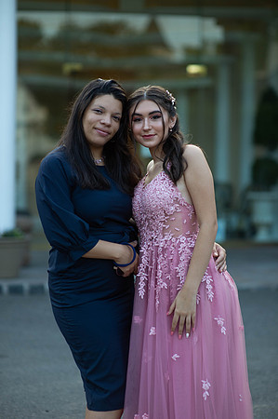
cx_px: 139
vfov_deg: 23.9
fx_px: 987
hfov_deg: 16.0
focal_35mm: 85
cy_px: 210
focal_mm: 85
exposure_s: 1/1000
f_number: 2
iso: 250
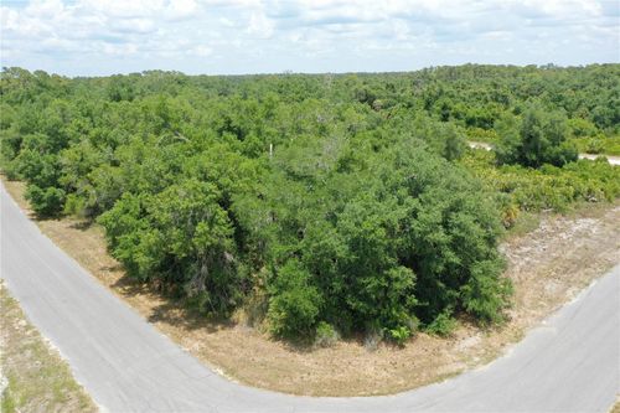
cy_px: 206
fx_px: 482
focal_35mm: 28
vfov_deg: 46.4
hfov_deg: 65.5
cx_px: 310
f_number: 5.6
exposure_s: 1/320
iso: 100
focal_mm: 10.26
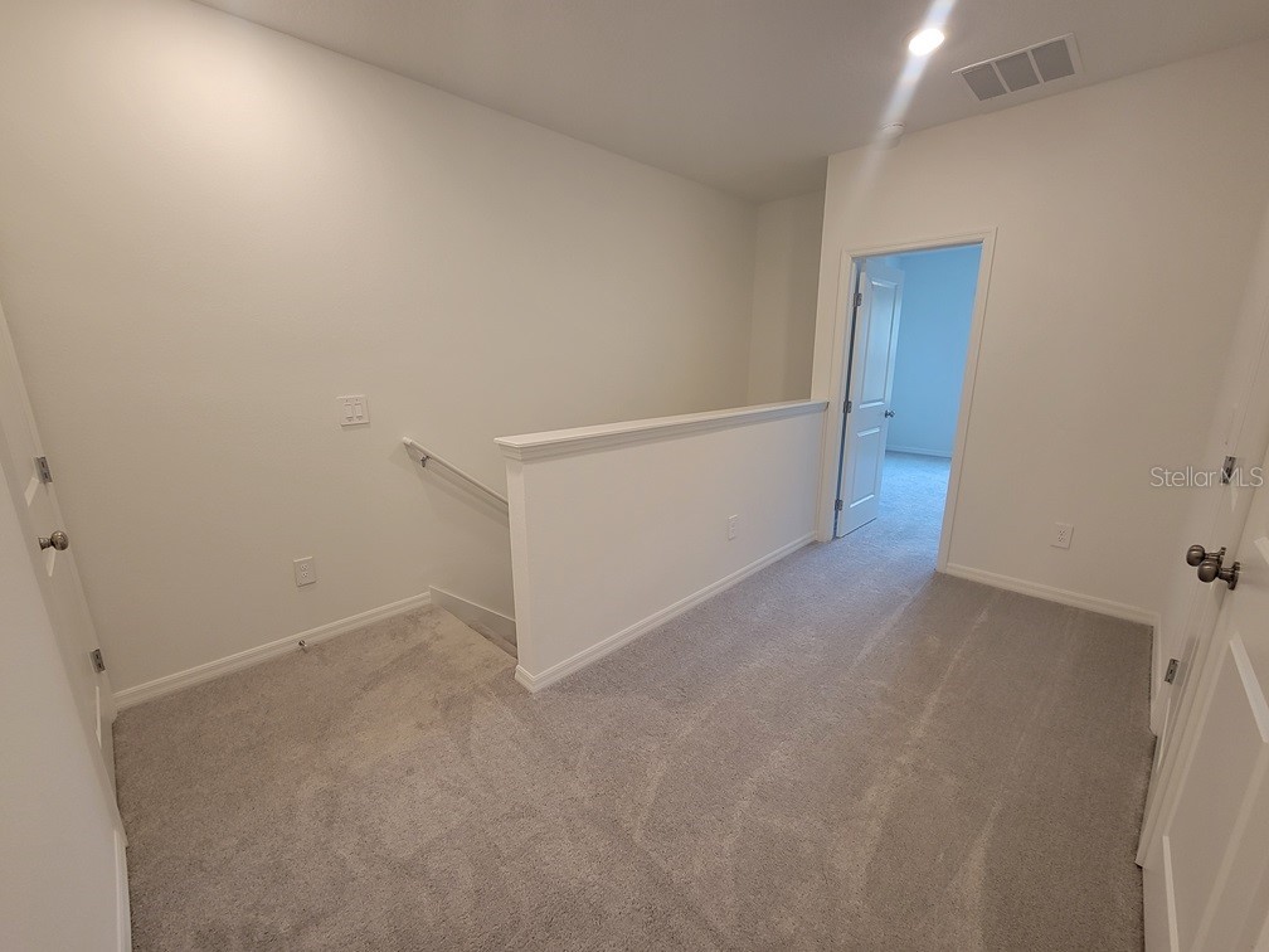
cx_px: 634
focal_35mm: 13
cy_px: 476
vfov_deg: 89.9
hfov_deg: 106.2
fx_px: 477
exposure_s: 1/60
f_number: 2.2
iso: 160
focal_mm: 2.2
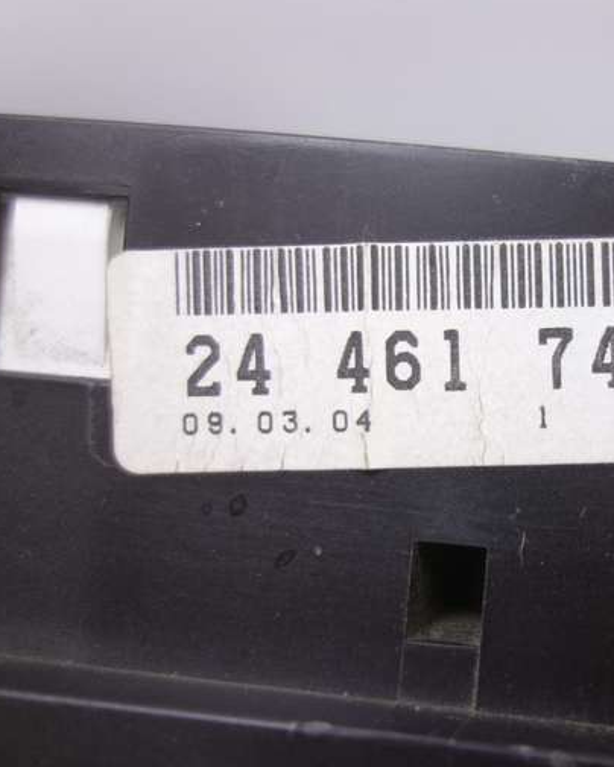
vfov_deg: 45.8
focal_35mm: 40
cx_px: 492
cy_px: 380
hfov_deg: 36.1
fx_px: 909
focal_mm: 10.4
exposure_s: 1/100
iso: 125
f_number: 2.2
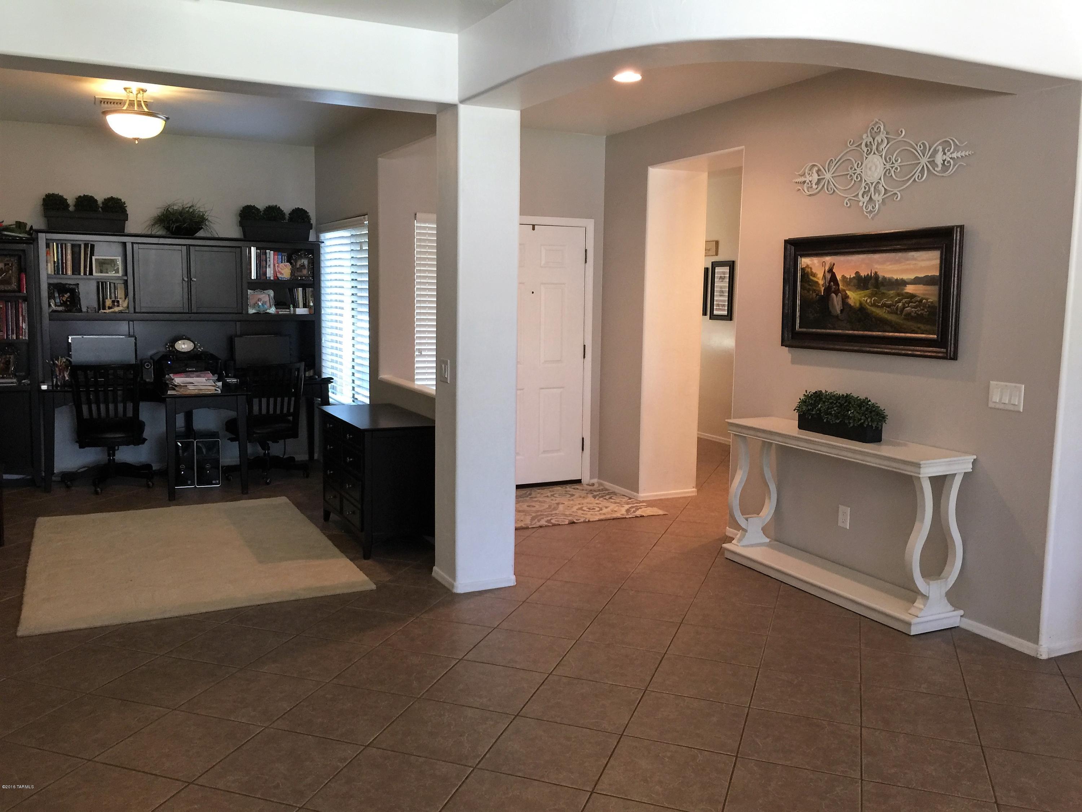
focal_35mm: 29
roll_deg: -1.8
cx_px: 541
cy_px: 406
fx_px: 906
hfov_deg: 61.7
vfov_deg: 48.2
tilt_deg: -4.3
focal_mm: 4.15
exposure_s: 1/15
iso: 80
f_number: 2.2
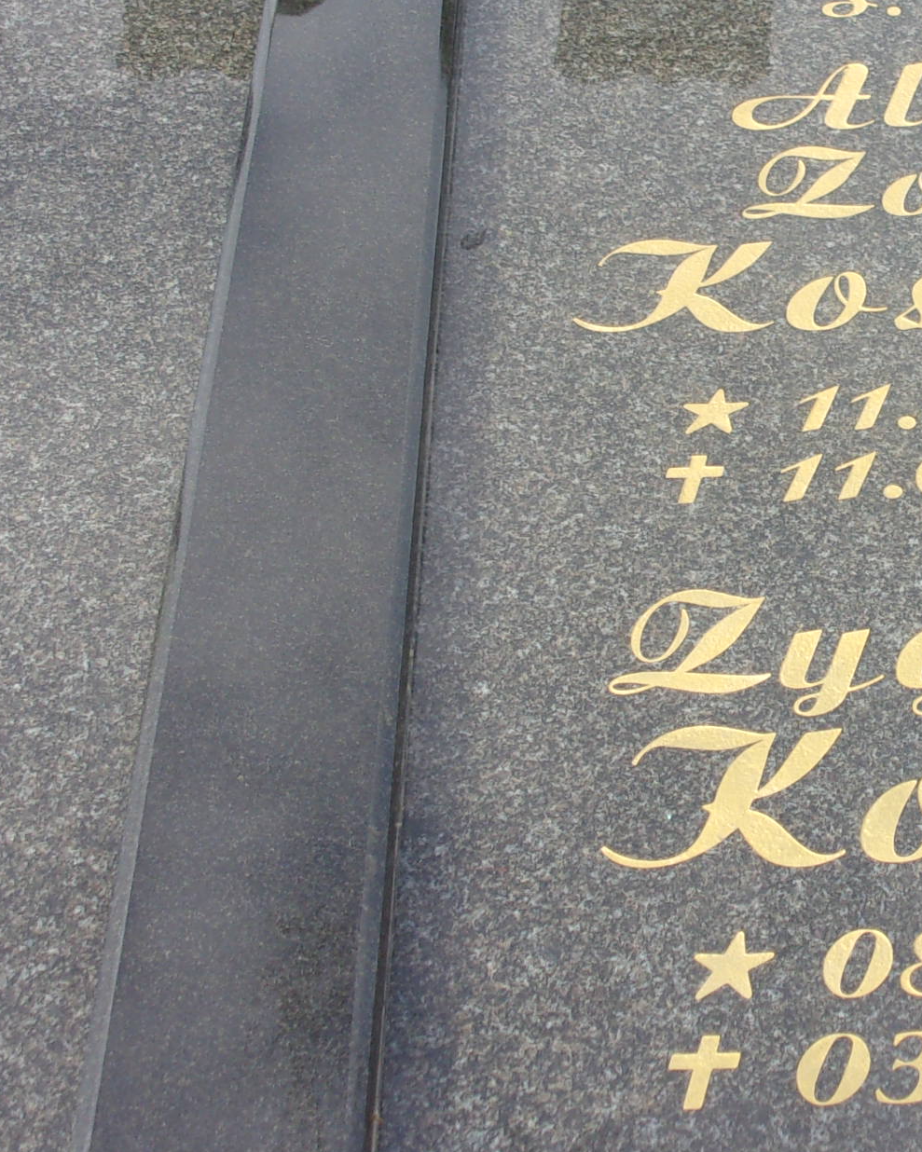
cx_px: 1020
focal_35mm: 88
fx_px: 3001
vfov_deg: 21.7
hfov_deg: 16.9
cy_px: 473
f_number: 4.7
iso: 80
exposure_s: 1/180
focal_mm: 7.8
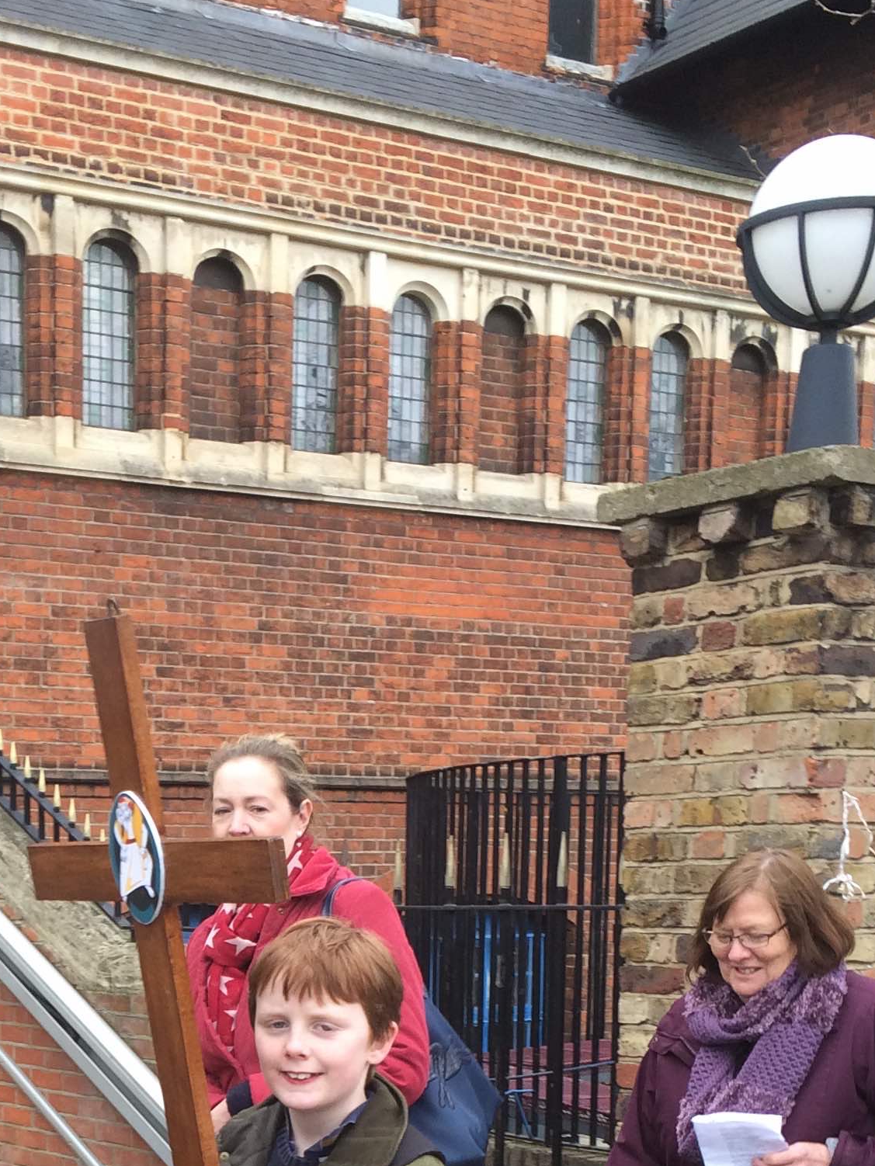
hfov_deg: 22.6
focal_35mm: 63
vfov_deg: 28.8
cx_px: 59
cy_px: 1164
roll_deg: -0.8
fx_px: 2123
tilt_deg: -9.4
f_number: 2.2
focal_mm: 4.15
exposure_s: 1/100
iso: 32
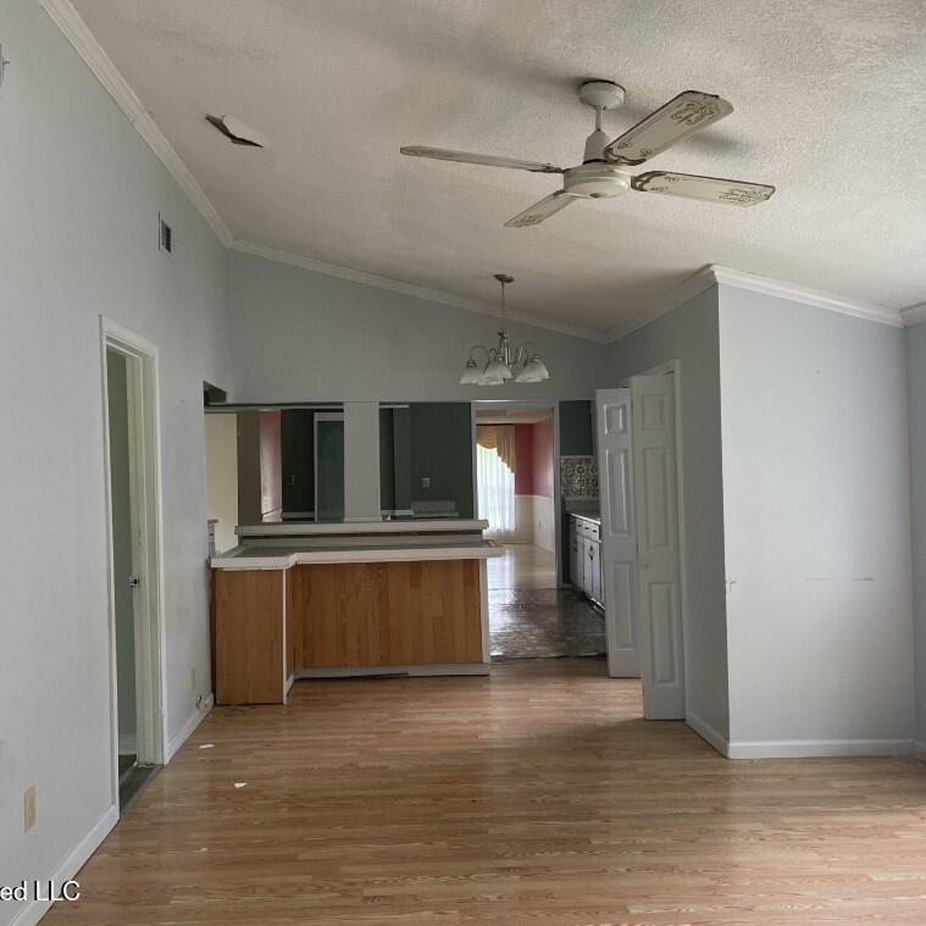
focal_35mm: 31
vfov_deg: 52.5
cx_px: 429
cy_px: 465
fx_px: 938
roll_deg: +1.4
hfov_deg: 52.5
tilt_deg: -0.2
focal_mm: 4.2
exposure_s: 1/121
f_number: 1.6
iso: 80
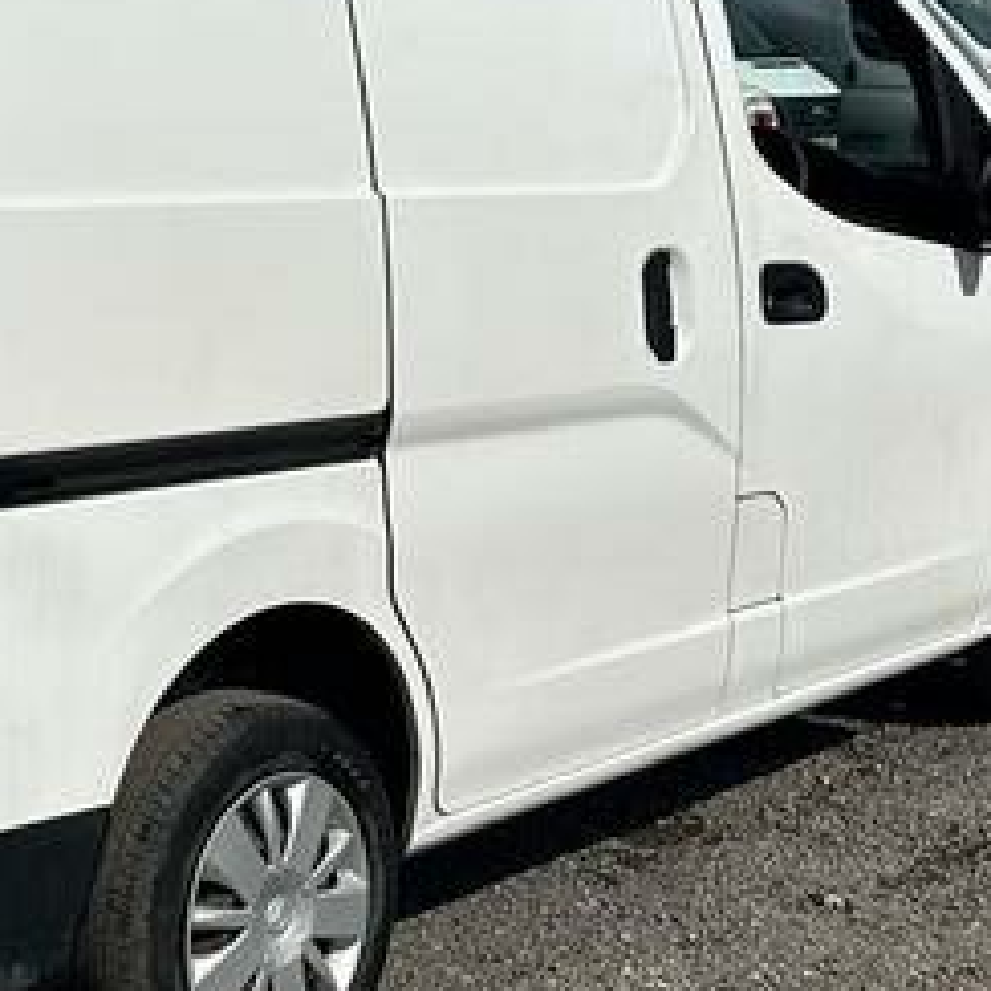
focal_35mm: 78
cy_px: 329
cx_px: 223
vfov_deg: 22.1
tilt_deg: -6.9
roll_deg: +1.5
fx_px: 2526
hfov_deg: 22.0
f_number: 1.78
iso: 80
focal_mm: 6.86
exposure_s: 1/15625
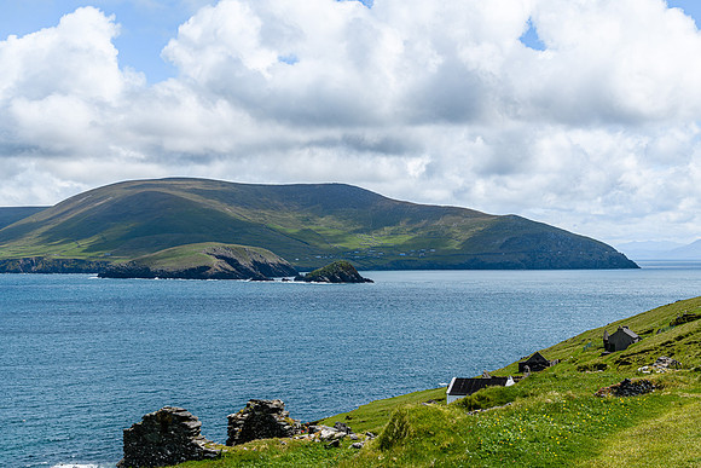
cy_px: 234
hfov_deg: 40.1
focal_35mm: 49
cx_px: 350
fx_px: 960
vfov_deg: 27.4
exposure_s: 1/640
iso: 100
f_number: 8
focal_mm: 48
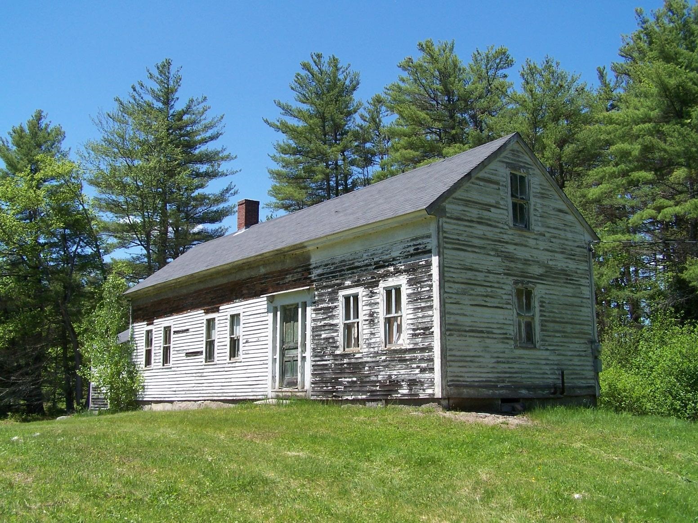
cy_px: 262
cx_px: 349
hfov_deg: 49.0
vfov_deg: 37.7
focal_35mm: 38
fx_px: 766
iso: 80
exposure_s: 1/500
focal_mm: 6.3
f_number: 4
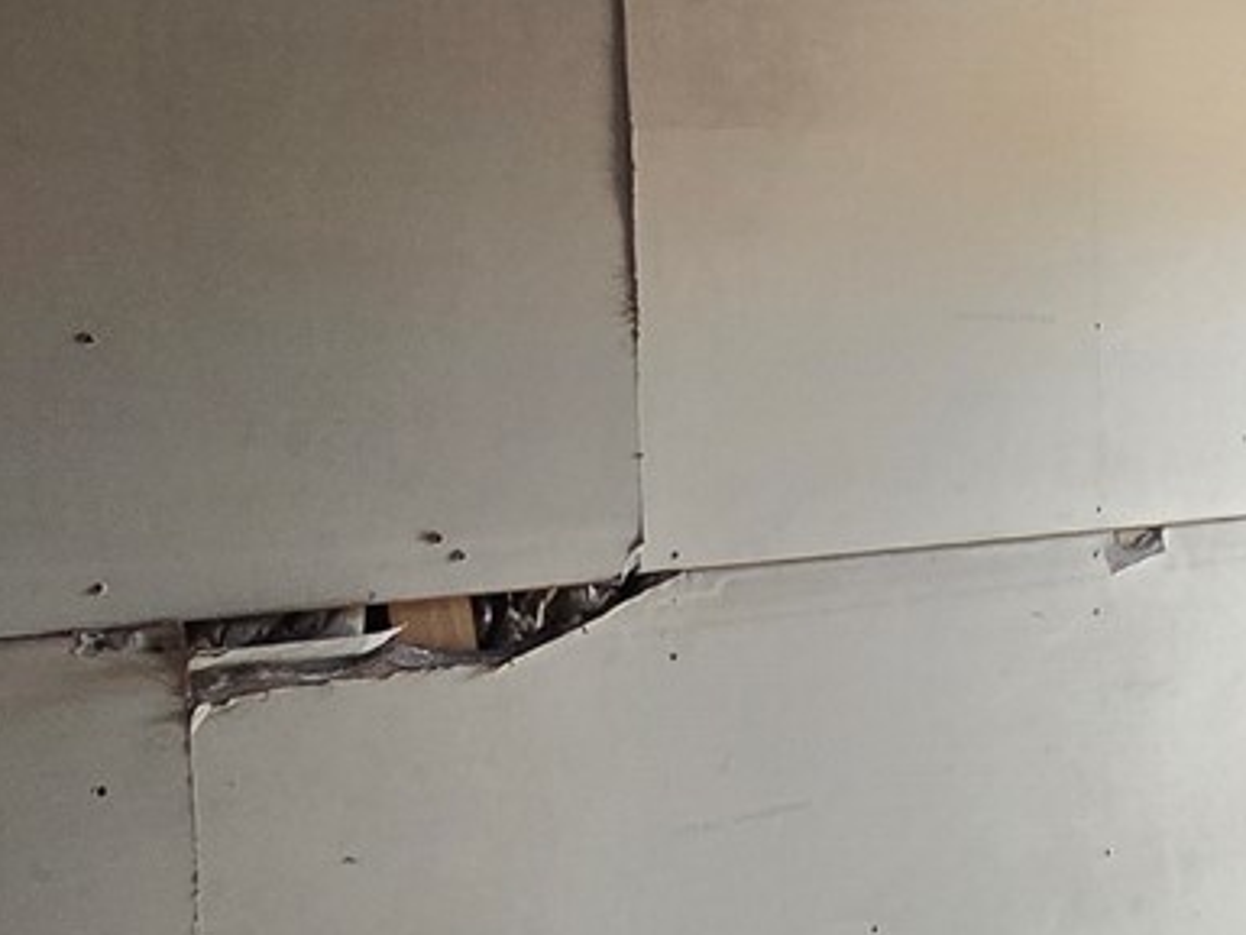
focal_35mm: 54
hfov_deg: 31.4
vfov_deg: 26.9
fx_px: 1944
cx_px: 1382
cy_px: 608
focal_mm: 2.2
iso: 100
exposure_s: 1/60
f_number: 2.2
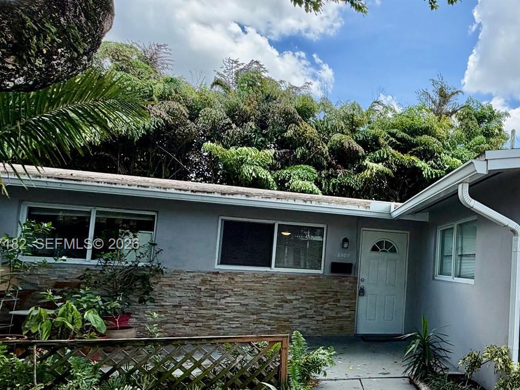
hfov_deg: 60.4
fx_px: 390
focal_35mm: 26
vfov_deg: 52.4
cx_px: 434
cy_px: 245
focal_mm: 2.22
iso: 40
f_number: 2.2
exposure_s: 1/569
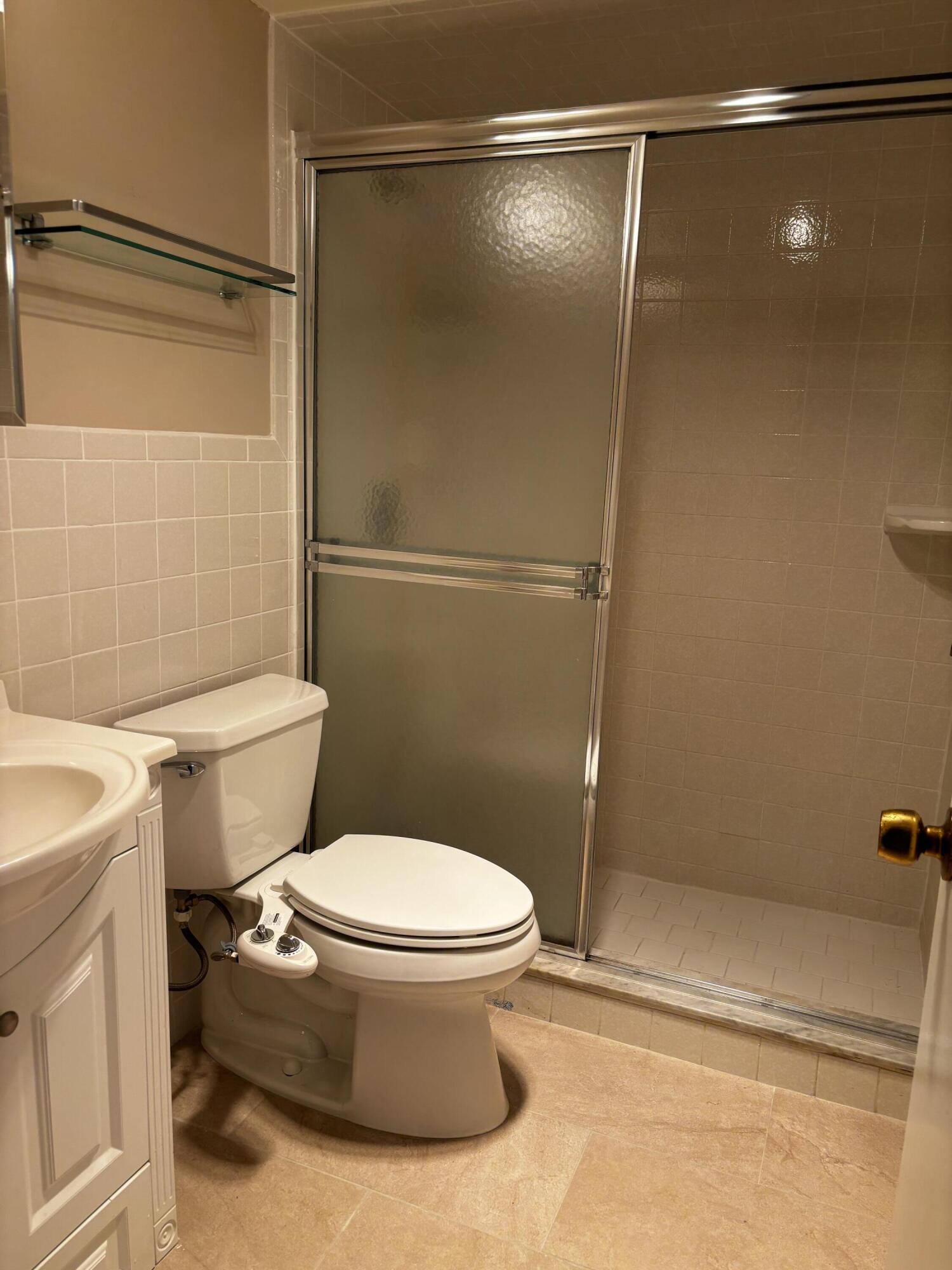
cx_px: 476
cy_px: 635
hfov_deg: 53.1
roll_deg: -2.4
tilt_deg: -11.3
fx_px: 953
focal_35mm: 26
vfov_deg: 67.3
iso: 40
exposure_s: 1/120
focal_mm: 5.96
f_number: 1.6
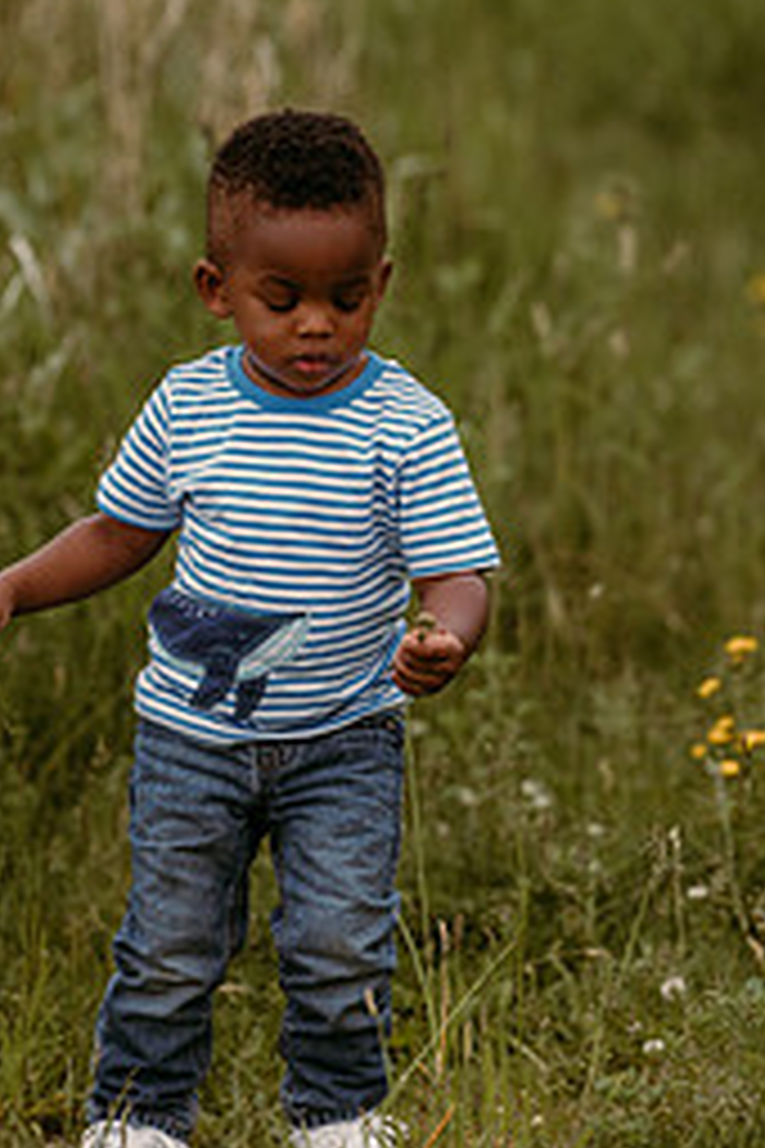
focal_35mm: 185
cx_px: 225
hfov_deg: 7.4
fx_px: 5896
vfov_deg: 11.1
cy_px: 486
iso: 1250
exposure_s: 1/500
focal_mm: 105
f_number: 2.5
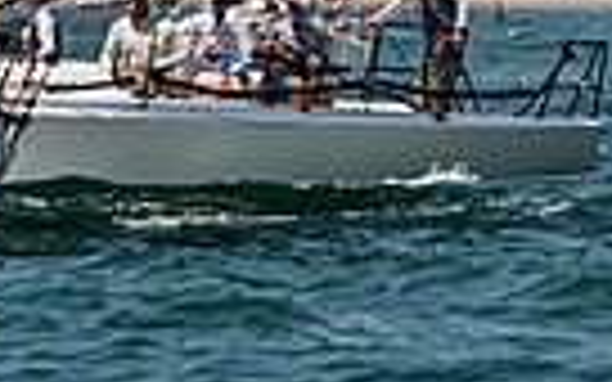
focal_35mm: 1615
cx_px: -72
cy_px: -210
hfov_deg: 1.3
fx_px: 26937
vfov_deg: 0.8
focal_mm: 280
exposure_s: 1/1600
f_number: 8
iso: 500
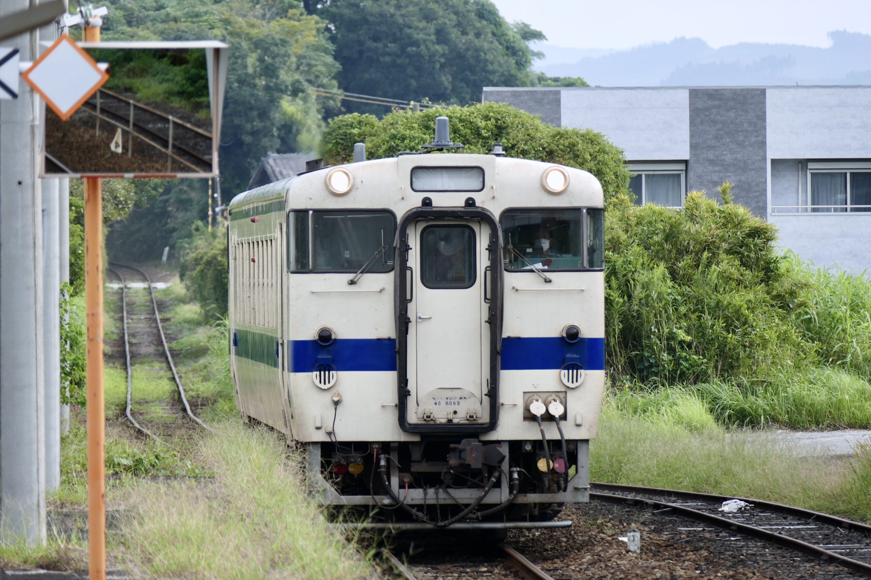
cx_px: 436
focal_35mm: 400
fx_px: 9678
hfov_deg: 5.2
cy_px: 290
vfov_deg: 3.4
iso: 125
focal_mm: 146
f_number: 4
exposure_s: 1/400
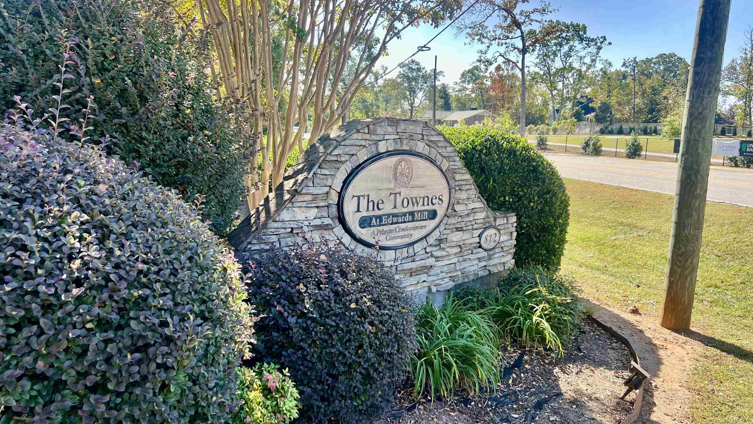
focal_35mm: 29
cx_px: 385
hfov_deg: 66.1
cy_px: 207
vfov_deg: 40.2
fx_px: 579
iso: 50
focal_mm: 5.7
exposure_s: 1/791
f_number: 1.5
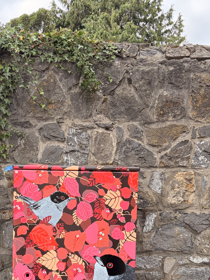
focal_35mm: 45
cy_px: 214
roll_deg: -0.7
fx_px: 364
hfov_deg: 31.6
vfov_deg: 40.7
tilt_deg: -4.0
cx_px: 53
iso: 64
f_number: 1.6
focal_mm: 5.96
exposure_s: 1/629
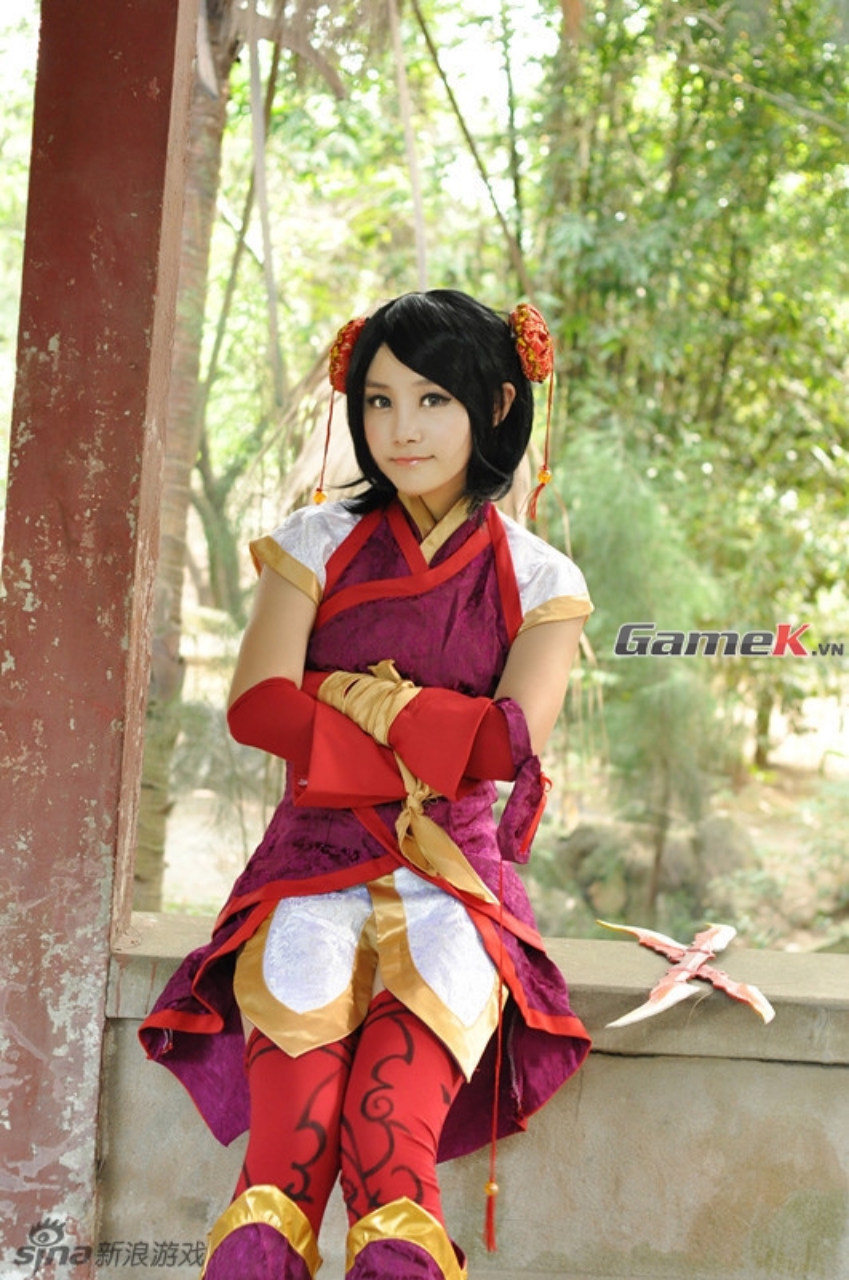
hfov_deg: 25.7
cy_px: 640
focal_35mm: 52
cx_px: 424
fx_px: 1863
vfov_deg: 37.9
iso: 1250
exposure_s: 1/100
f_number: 2.5
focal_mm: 35
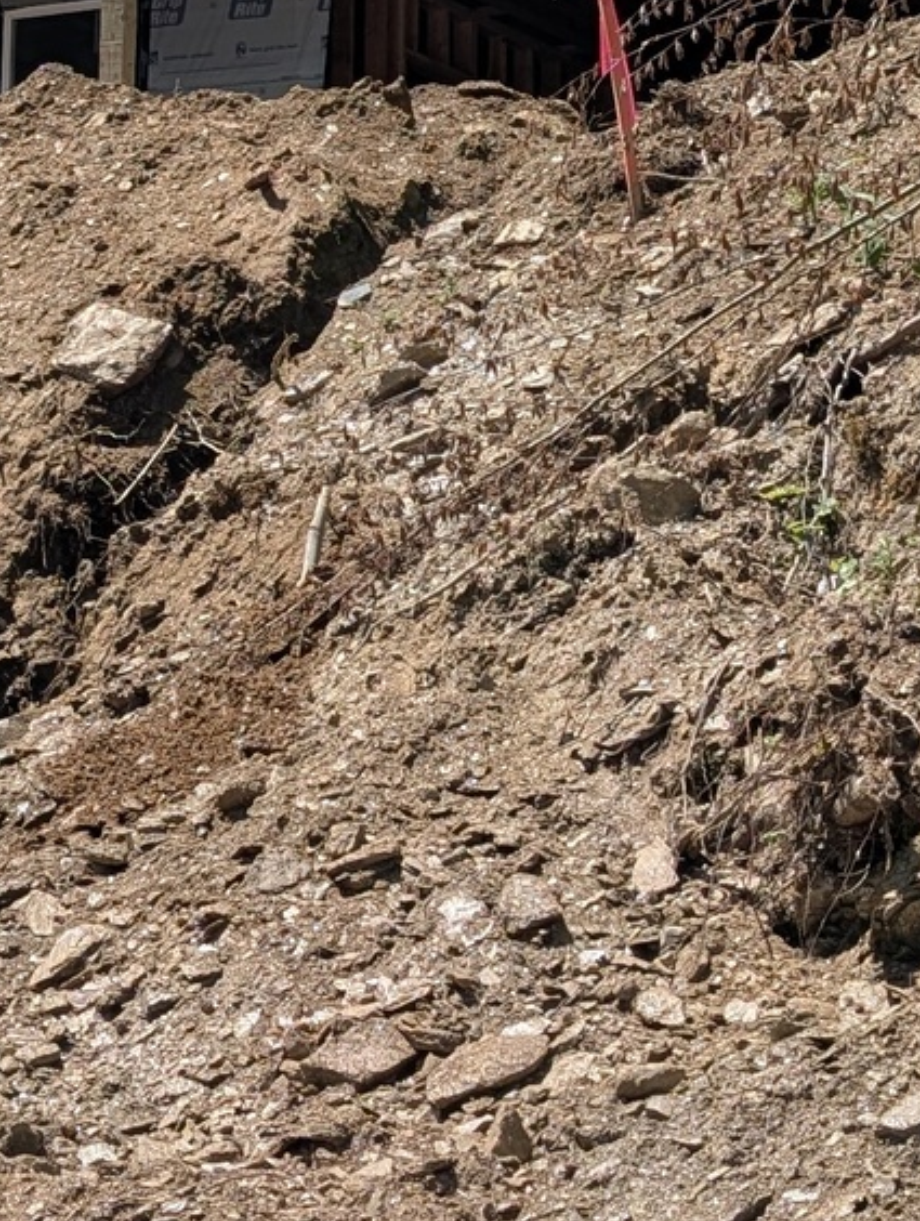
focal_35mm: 98
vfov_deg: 19.5
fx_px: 3462
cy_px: 43
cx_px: 365
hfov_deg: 15.1
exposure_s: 1/1961
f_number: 1.68
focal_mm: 6.9
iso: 22
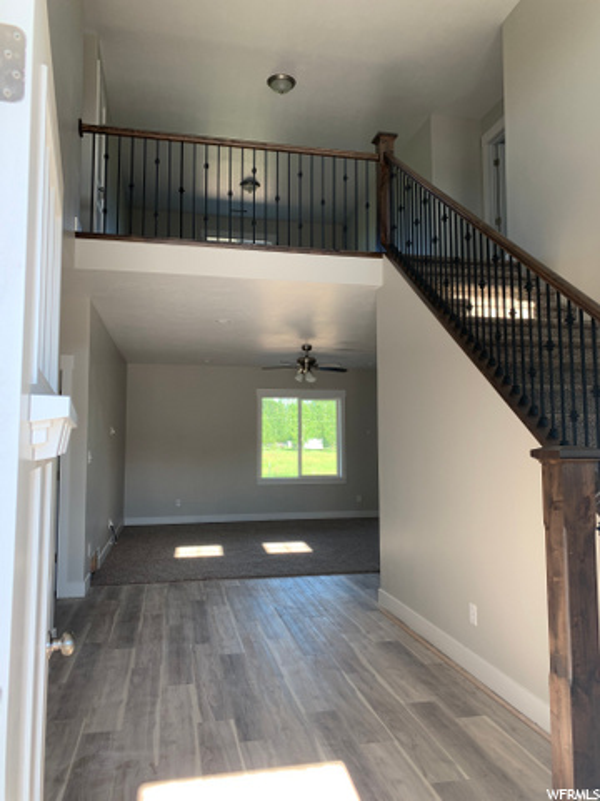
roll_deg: -0.5
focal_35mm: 26
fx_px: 601
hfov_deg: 53.1
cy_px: 400
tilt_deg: +4.9
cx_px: 300
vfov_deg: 67.3
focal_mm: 4.25
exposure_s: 1/122
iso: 40
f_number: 1.8
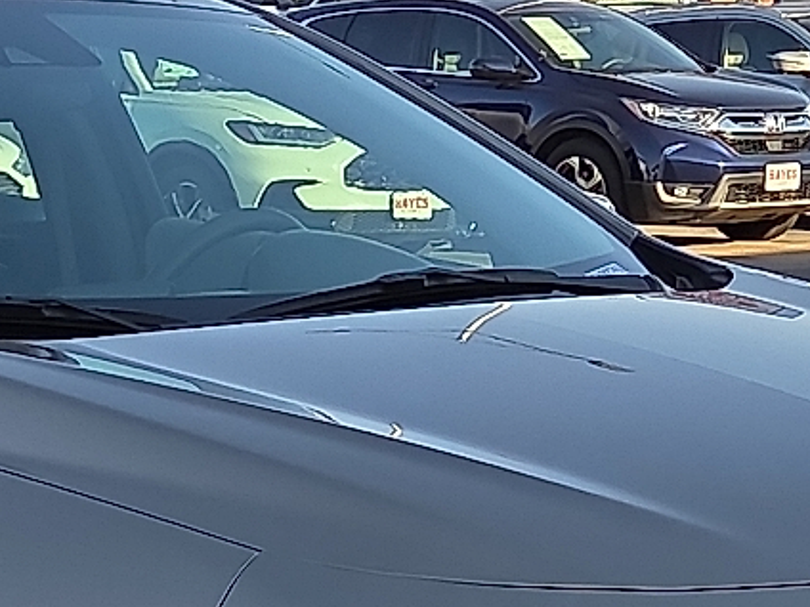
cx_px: 124
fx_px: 3089
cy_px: 615
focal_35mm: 132
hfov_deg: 14.8
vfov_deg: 11.1
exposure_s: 1/769
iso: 25
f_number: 1.8
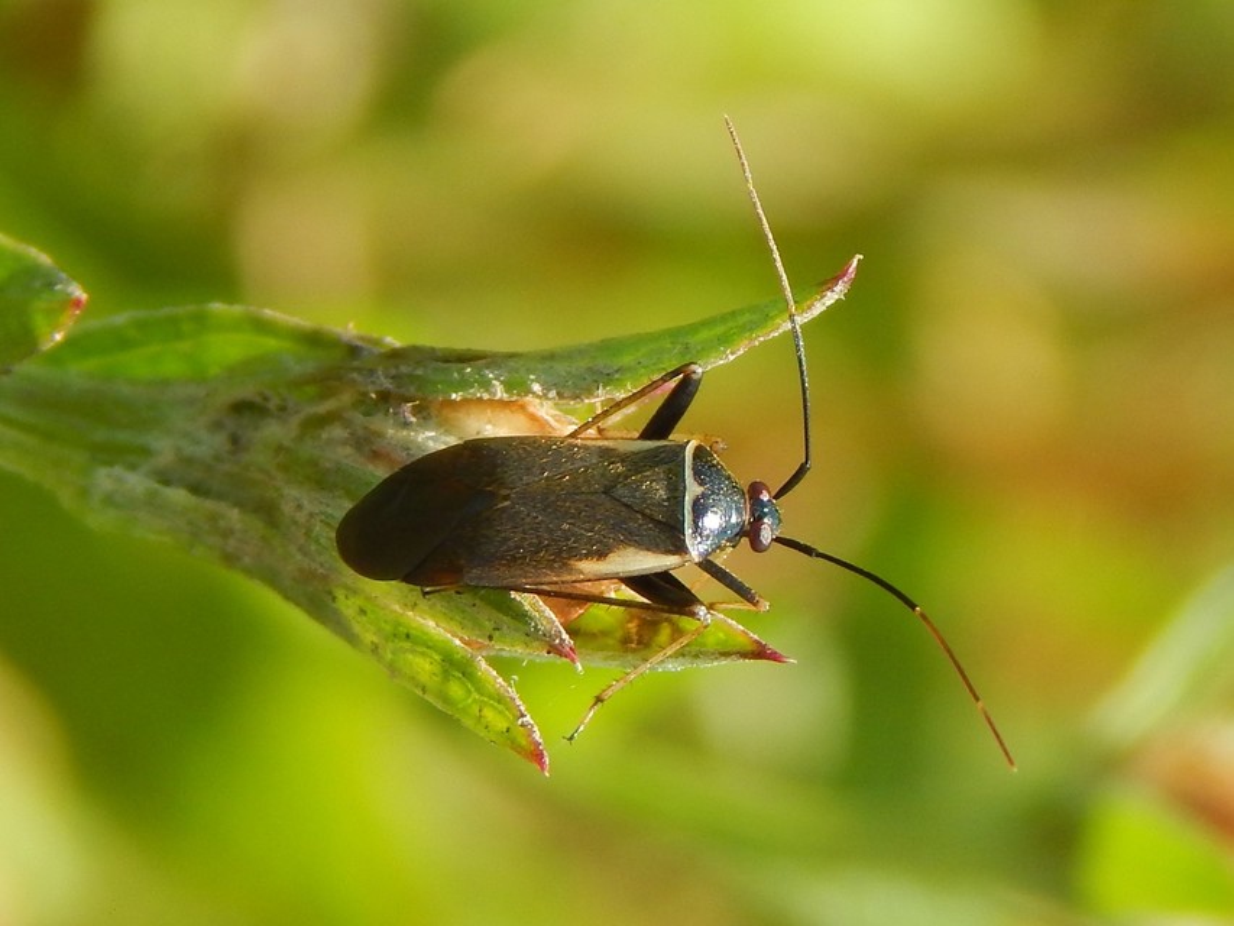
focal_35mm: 104
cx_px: 617
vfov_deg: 14.2
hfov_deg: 18.9
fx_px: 3708
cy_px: 463
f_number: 4.5
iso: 125
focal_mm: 18.7
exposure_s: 1/320
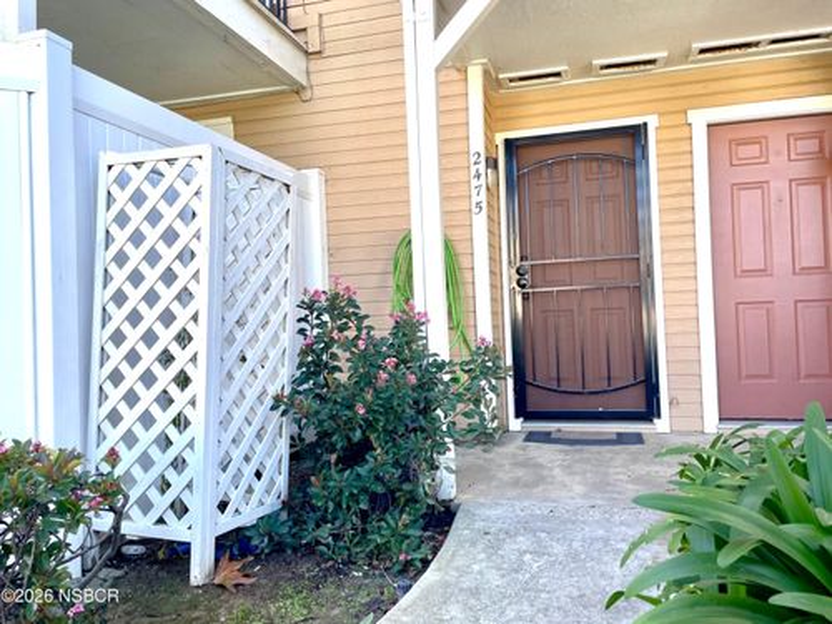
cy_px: 312
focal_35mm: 26
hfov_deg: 67.3
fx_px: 625
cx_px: 416
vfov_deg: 53.1
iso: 32
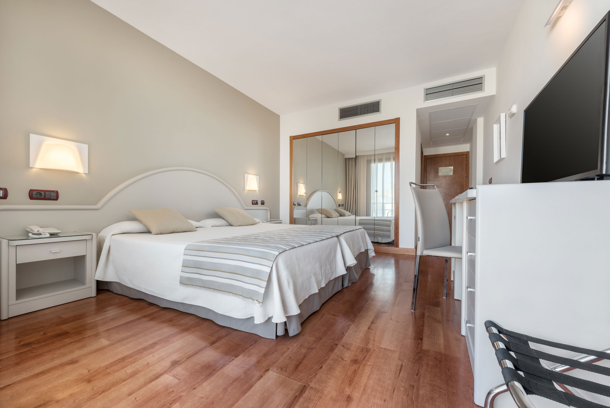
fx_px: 237
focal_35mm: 14
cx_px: 305
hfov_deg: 104.2
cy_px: 204
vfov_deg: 81.3
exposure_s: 1/20
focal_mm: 14
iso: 100
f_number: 11
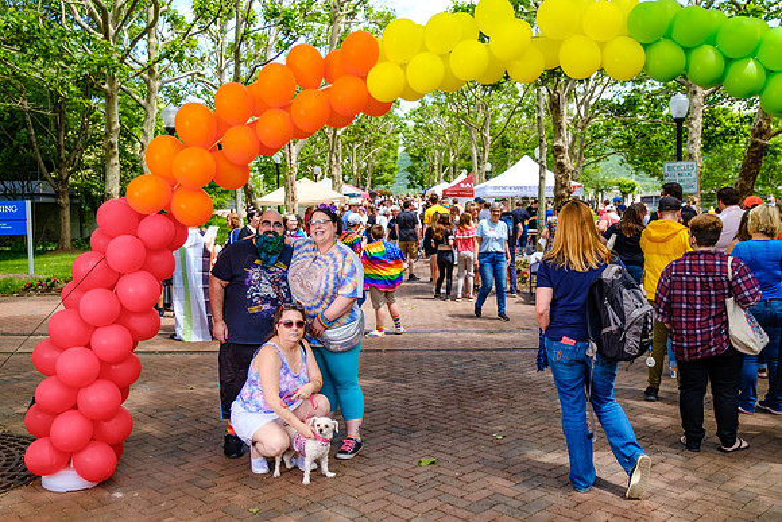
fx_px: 718
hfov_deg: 57.1
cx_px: 365
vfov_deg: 40.0
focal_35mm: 33
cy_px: 259
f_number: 2.8
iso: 400
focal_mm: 20.6
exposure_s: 1/1250
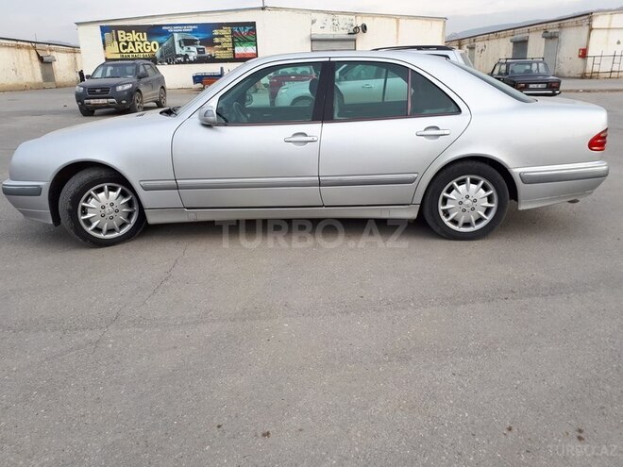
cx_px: 312
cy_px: 234
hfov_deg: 65.3
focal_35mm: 27
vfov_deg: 51.4
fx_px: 486
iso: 40
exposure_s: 1/408
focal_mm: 3.6
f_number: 1.9
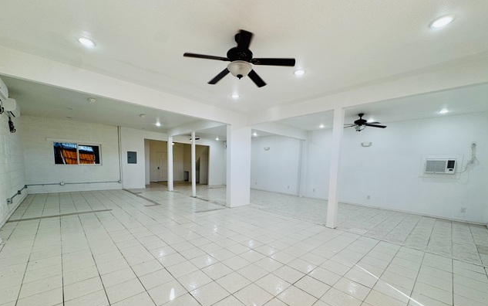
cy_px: 185
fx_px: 200
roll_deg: -1.7
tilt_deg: -7.0
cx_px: 245
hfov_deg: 101.4
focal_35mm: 15
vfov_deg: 74.0
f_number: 2.2
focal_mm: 2.22
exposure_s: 1/120
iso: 64
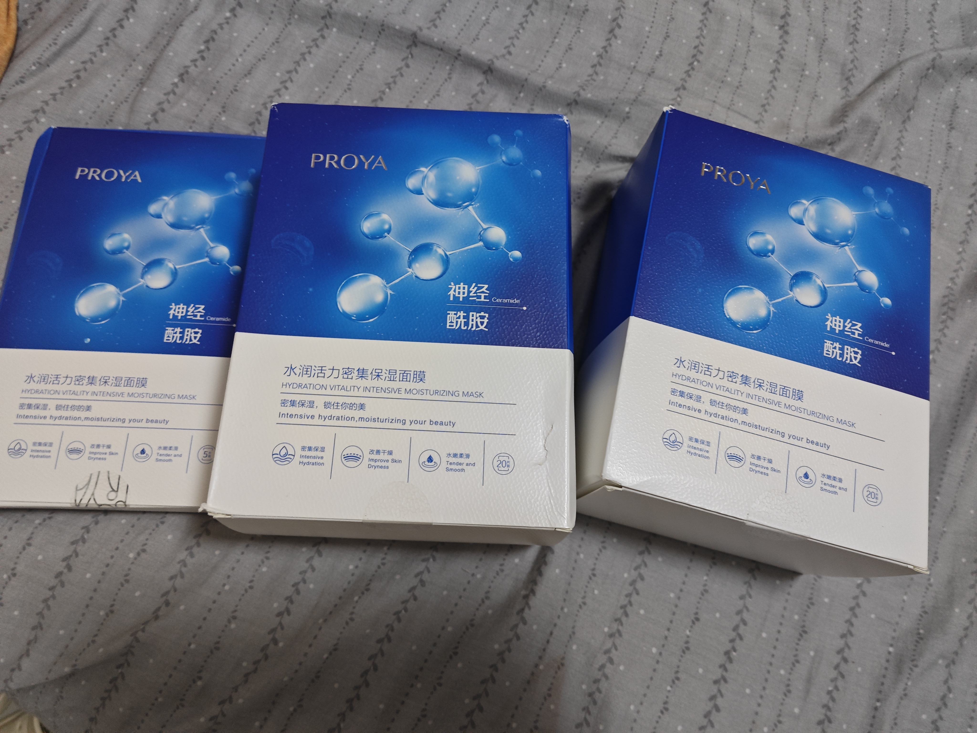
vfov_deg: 58.9
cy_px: 366
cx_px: 488
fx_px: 649
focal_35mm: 23
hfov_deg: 73.9
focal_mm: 5.43
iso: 500
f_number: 1.8
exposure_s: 1/33.3
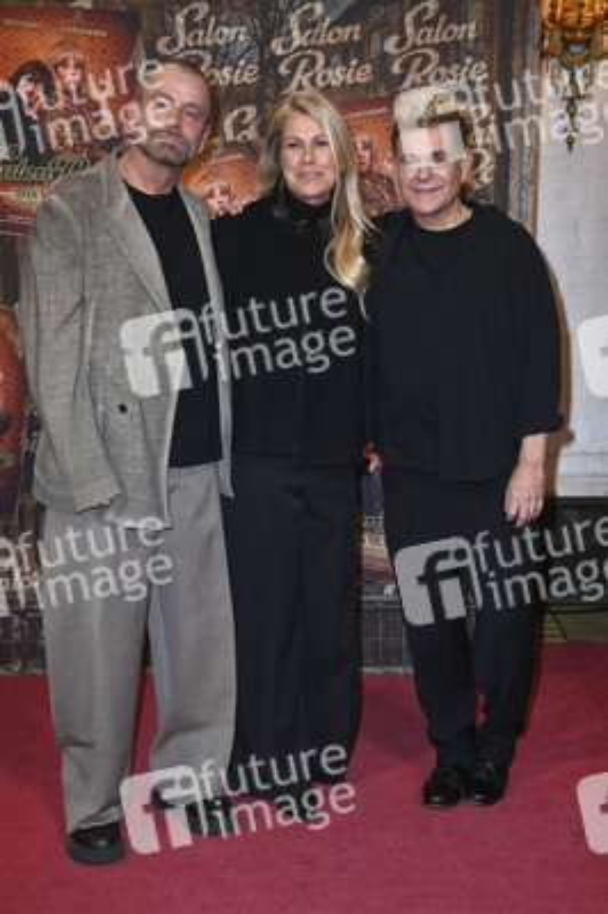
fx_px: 1218
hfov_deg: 28.0
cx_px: 304
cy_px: 457
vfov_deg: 41.1
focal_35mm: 48
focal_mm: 48
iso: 1250
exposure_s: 1/250
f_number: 5.6
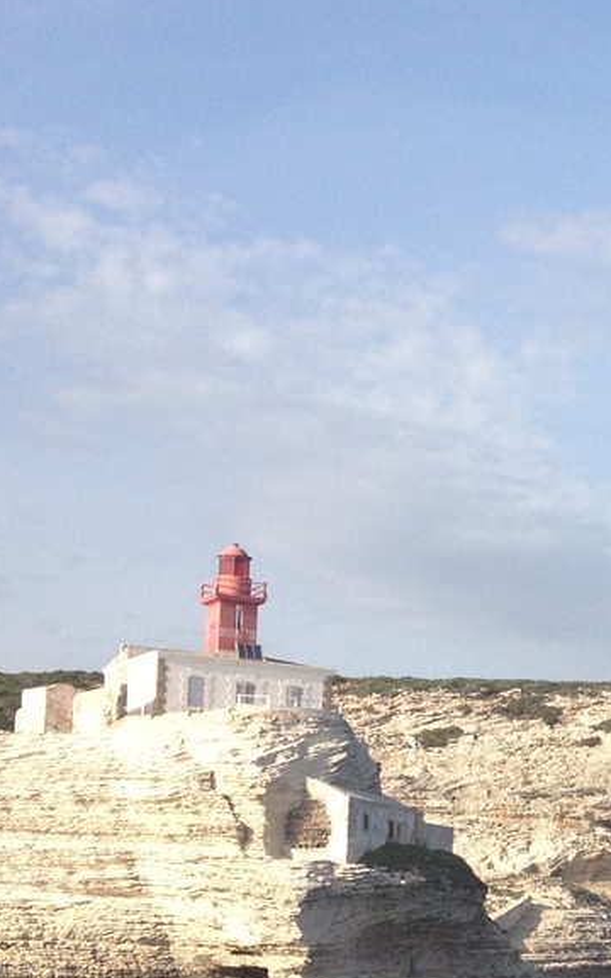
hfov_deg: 12.2
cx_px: 860
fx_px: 2744
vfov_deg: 19.9
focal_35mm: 103
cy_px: 815
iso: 64
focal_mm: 4.28
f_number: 2.4
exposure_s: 1/1416
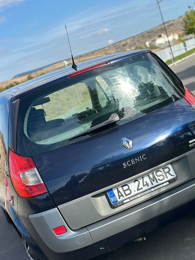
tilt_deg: -10.3
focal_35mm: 61
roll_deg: +18.9
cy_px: 163
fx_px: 458
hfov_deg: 24.0
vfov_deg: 31.6
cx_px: 114
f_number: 1.78
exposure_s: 1/2532
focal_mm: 6.86
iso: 100
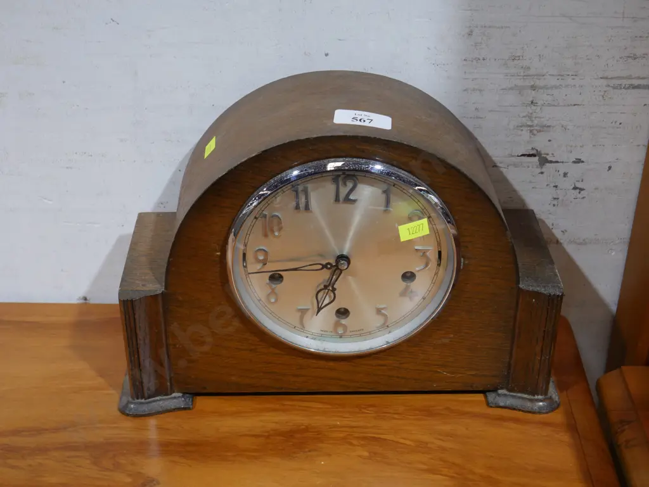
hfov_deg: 35.5
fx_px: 1013
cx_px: 324
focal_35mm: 54
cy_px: 244
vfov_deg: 27.1
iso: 1000
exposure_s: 1/60
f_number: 5.3
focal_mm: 27
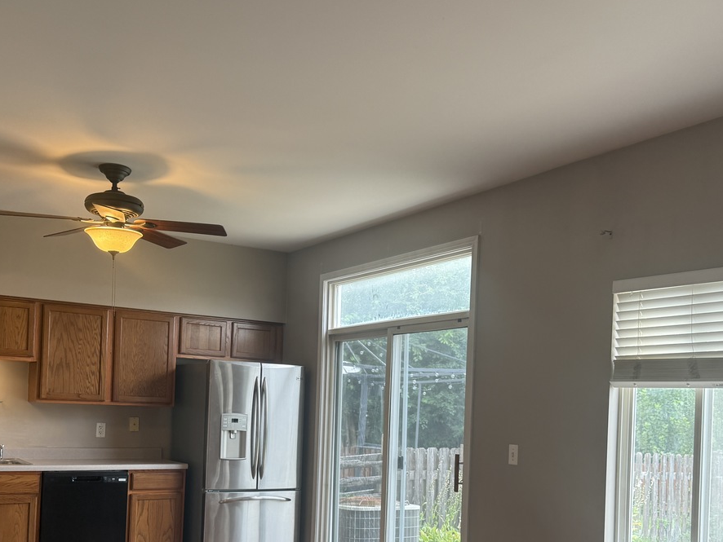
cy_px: 395
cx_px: 328
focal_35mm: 39
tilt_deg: +1.5
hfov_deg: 47.8
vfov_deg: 36.1
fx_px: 815
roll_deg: -2.0
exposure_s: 1/120
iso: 100
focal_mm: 6.76
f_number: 1.78
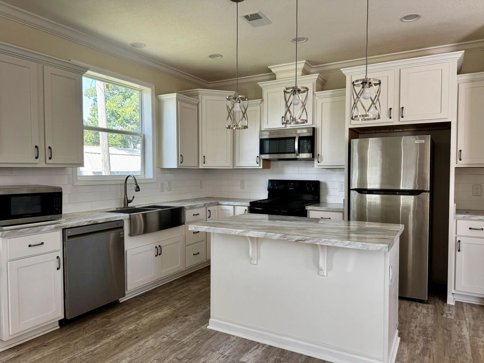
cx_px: 242
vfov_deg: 56.8
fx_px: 336
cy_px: 182
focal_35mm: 24
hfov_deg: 71.6
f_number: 1.78
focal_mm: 6.76
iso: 100
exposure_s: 1/121
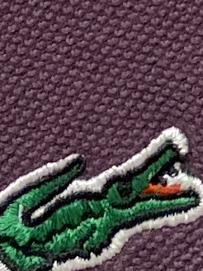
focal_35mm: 70
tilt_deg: -5.8
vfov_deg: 26.9
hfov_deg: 20.9
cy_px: 242
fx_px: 547
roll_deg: +19.6
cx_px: 71
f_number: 1.8
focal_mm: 4.25
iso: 100
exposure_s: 1/121
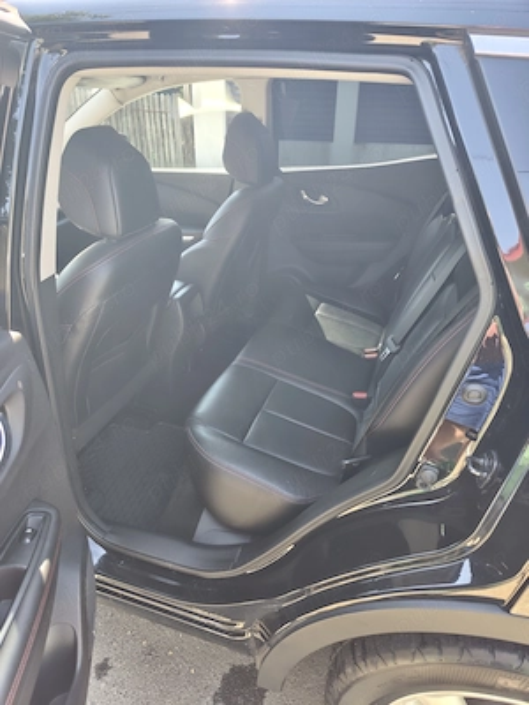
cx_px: 264
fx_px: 469
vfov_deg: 73.9
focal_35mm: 23
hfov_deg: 58.9
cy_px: 352
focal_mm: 6.04
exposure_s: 1/100
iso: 400
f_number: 1.7
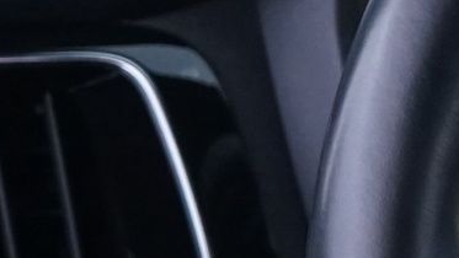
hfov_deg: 6.9
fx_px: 3336
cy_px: 354
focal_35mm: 274
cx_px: 1469
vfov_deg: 4.4
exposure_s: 1/13
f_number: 4
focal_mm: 39
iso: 2000
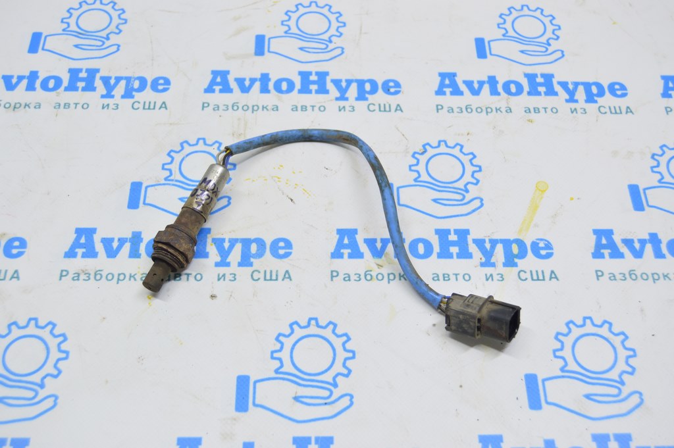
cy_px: 224
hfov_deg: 43.6
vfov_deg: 29.8
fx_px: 842
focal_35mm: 45
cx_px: 337
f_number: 5.6
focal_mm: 30
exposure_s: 1/20
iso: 400
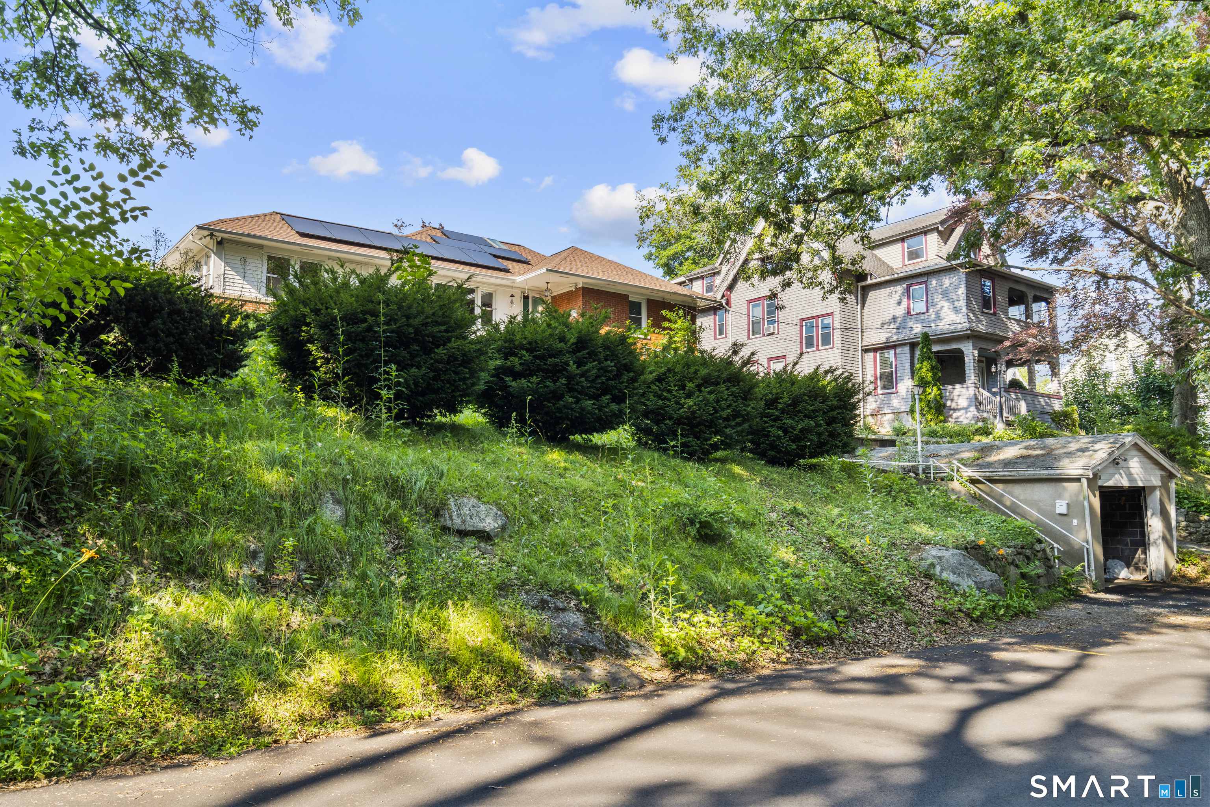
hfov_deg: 69.4
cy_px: 404
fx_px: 874
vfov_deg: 49.6
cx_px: 605
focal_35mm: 26
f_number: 9
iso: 200
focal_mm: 26
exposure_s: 1/10
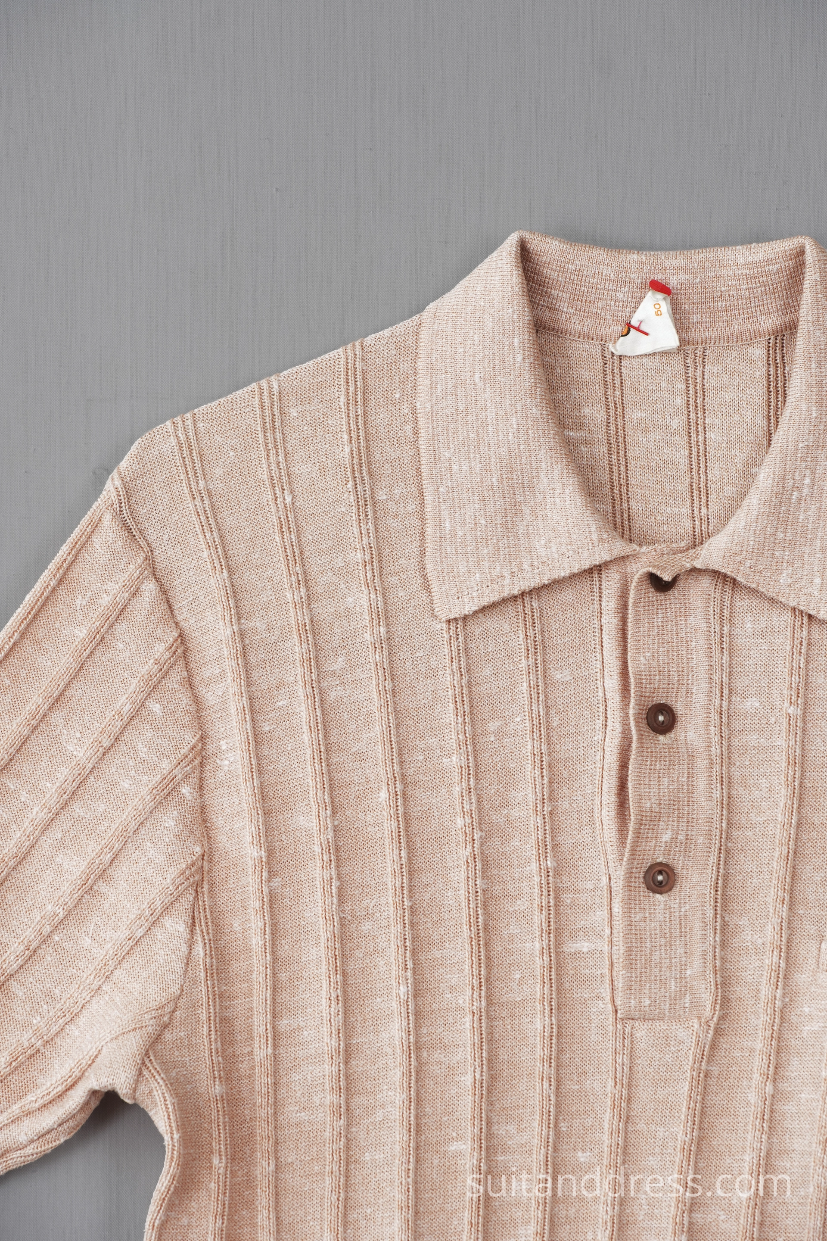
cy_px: 620
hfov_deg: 9.5
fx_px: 4962
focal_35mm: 144
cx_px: 414
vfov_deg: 14.3
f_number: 8
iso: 320
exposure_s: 1/30
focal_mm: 96
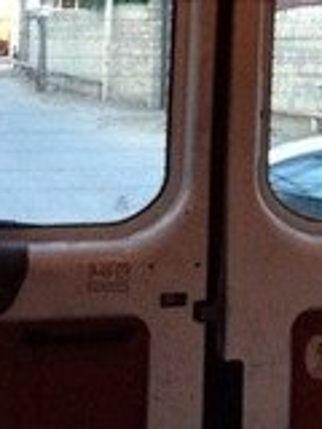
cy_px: -151
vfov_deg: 15.5
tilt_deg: +8.6
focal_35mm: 120
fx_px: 1488
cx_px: 295
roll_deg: +1.0
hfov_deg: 12.3
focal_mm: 4.15
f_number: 2.2
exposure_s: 1/17
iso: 250
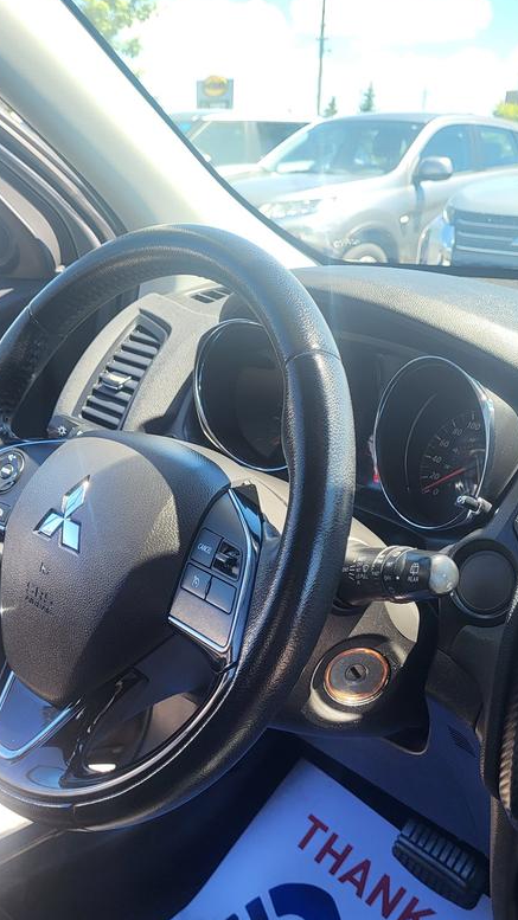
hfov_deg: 33.7
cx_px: 238
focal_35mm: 35
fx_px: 855
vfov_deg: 56.4
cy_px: 532
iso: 40
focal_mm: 5.4
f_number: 1.8
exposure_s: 1/333
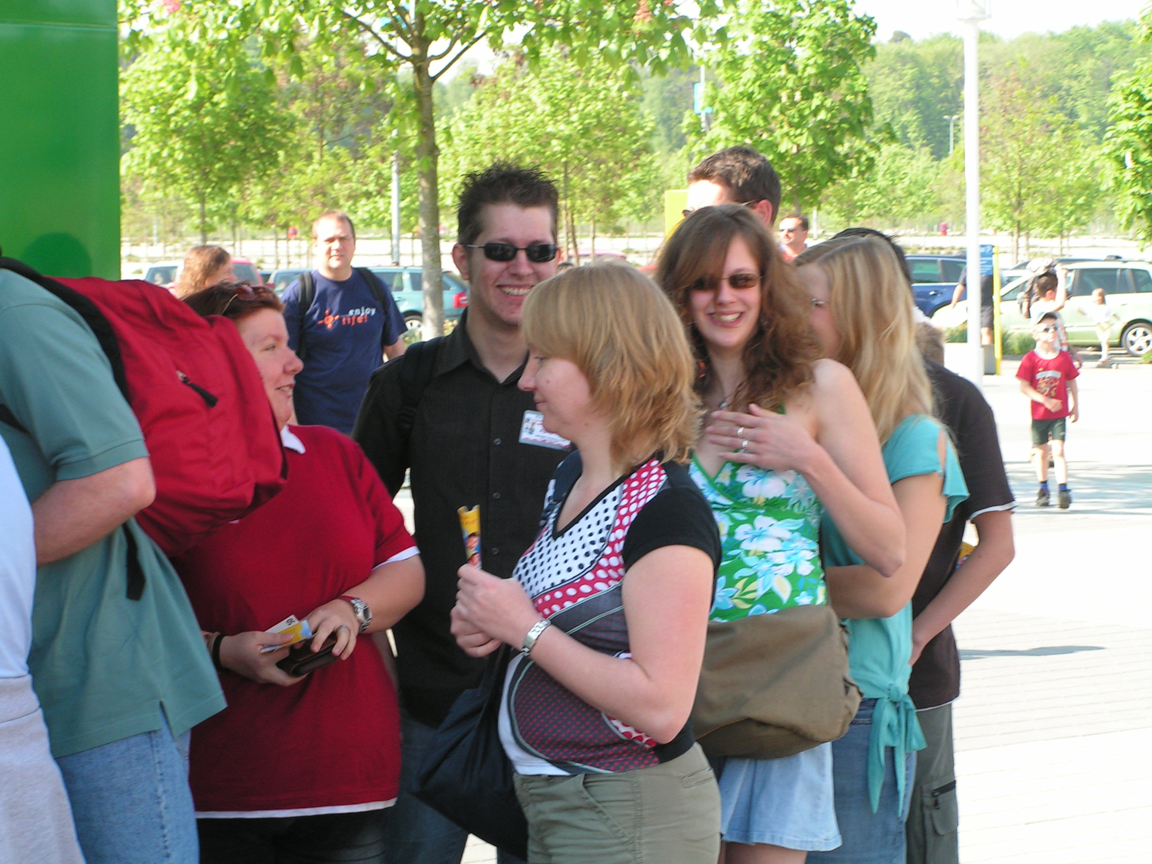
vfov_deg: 12.6
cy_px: 432
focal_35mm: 118
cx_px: 576
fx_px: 3927
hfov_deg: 16.7
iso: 50
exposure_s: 1/100
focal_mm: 19.6
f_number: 4
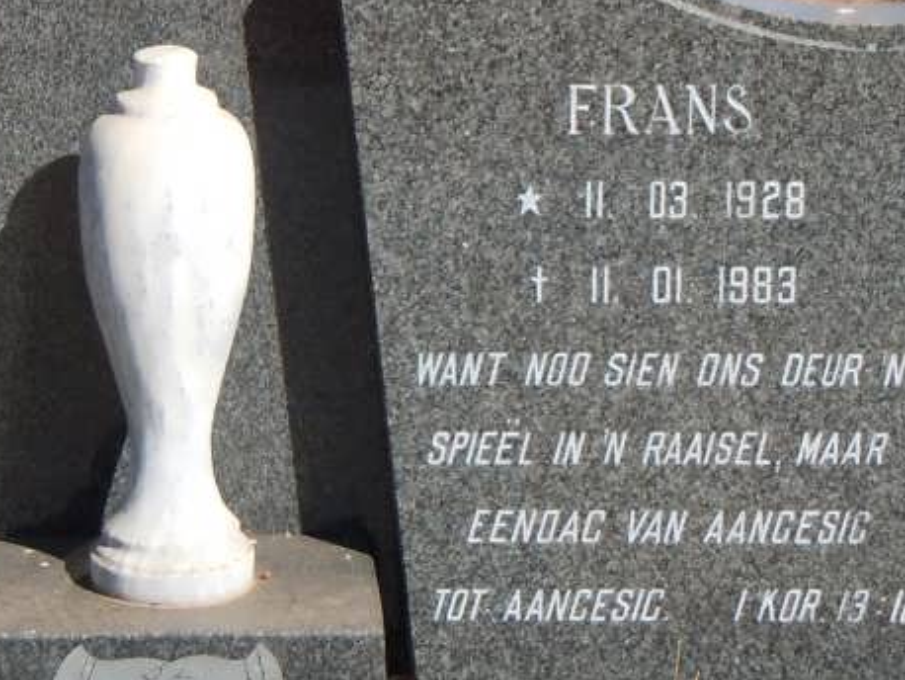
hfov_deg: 11.1
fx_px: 4656
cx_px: 209
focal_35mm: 178
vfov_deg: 8.3
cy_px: -130
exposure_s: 1/320
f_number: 8.2
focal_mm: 12.2
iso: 200
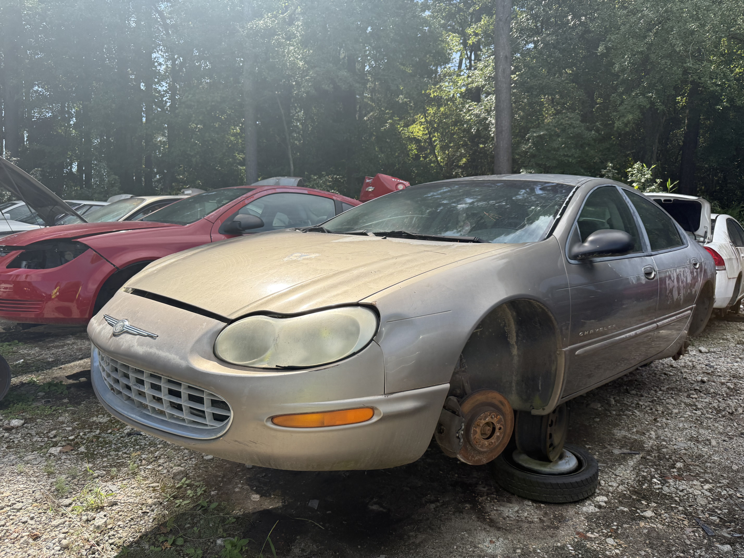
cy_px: 279
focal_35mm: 24
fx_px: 516
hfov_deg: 71.6
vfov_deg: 56.8
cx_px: 372
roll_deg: -2.0
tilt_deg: -6.6
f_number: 1.78
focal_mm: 6.76
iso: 100
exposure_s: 1/3425
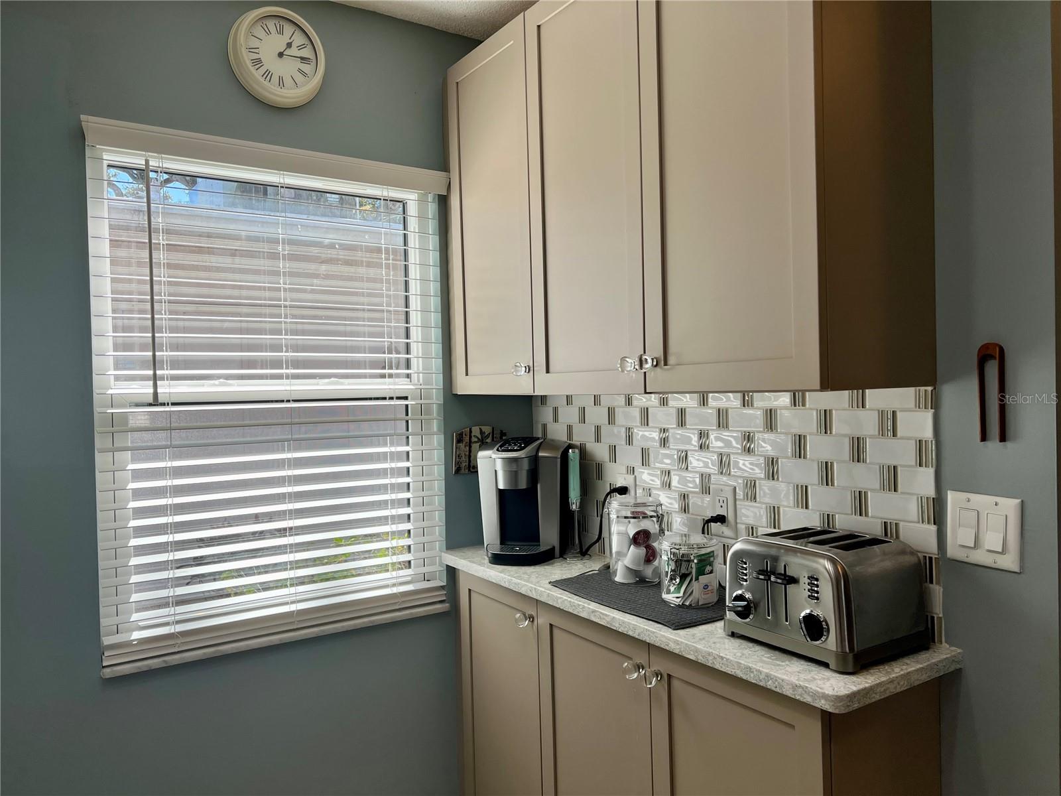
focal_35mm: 26
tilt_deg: -1.3
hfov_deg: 67.3
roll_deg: +1.2
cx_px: 530
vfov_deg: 53.1
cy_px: 398
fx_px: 797
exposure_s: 1/687
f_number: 1.5
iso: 50
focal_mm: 5.7
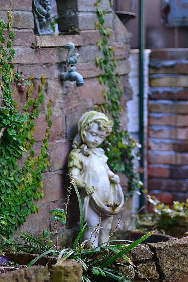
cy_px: 141
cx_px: 94
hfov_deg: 10.2
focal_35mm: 135
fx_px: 1058
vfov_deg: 15.2
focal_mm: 90
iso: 800
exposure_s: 1/100
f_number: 2.8
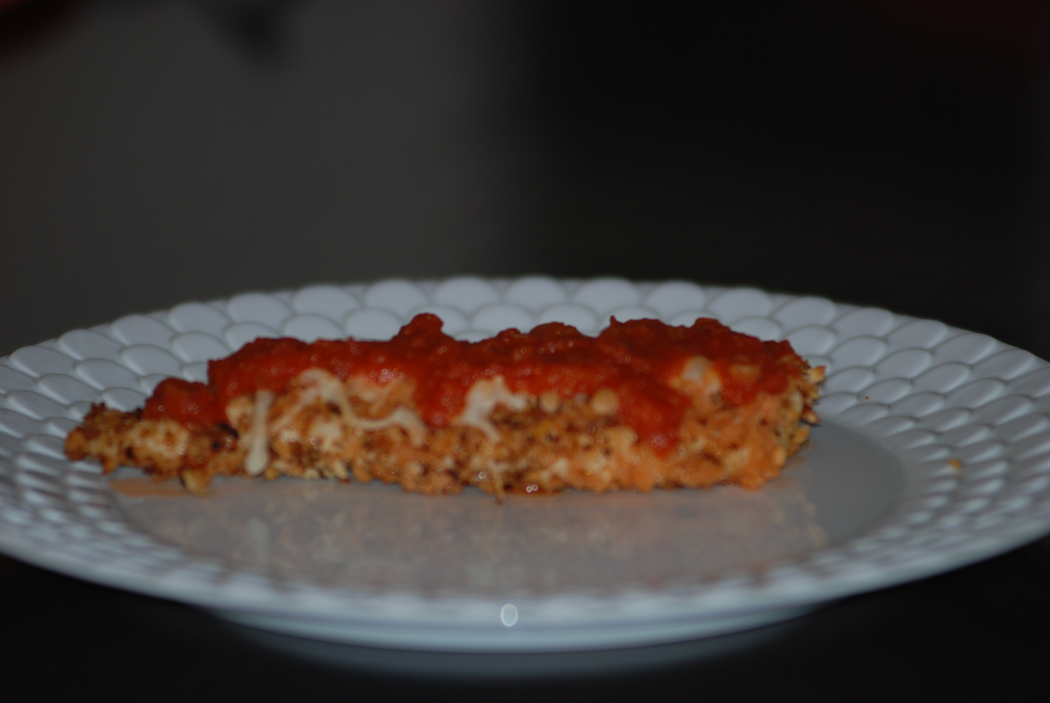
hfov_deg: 6.9
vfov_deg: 4.6
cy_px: 352
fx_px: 8760
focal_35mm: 300
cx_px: 525
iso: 100
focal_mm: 200
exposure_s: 1/60
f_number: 2.8
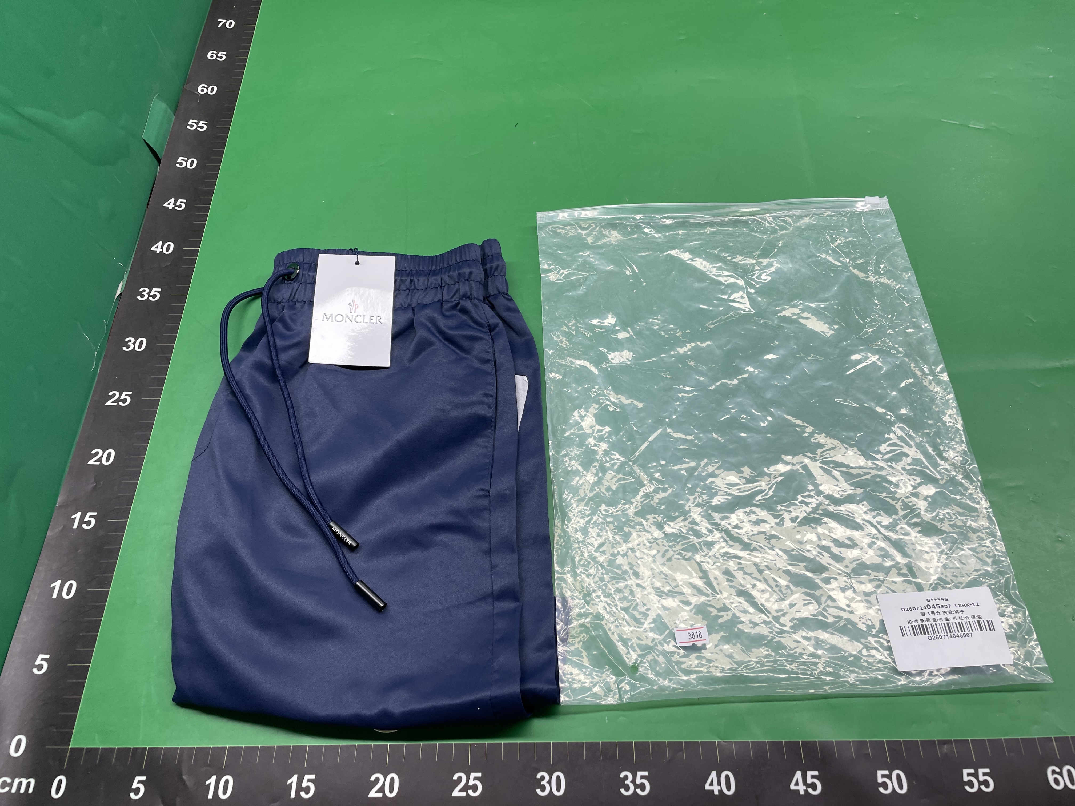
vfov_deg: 53.1
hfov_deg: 67.3
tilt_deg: -58.1
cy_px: 403
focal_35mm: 26
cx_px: 538
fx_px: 807
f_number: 1.6
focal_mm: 4.2
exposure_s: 1/100
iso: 40
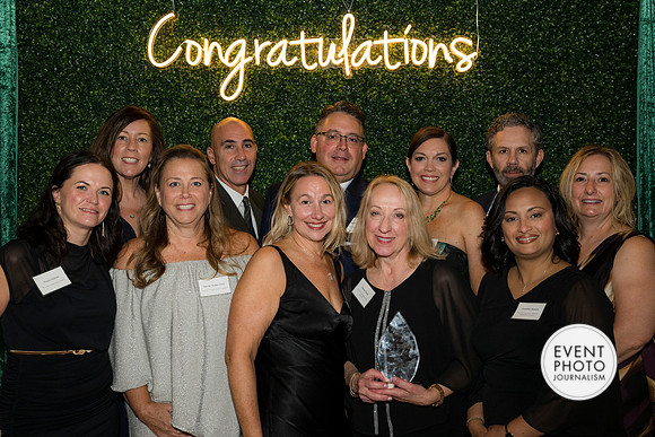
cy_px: 218
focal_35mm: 44
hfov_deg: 44.5
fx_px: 801
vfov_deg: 30.5
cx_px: 328
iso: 800
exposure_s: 1/160
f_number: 5
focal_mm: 44
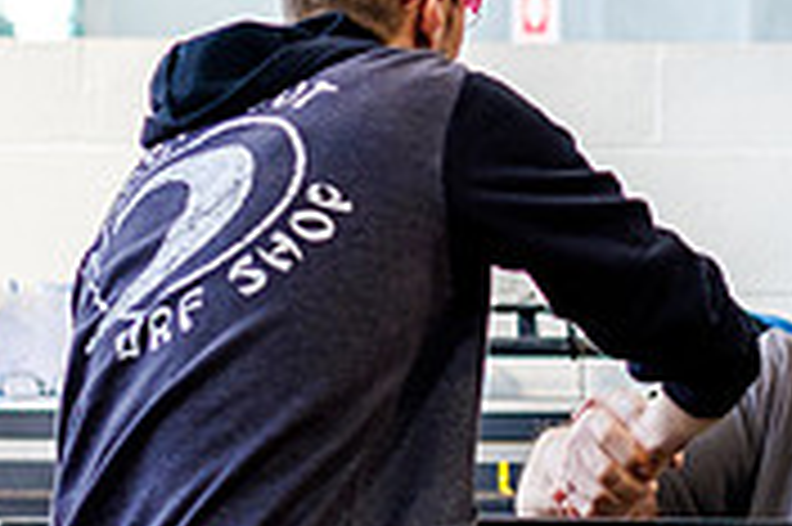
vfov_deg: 4.9
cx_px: 658
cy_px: 245
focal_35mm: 282
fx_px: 6198
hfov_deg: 7.3
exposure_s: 1/125
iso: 200
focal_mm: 56
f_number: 2.2
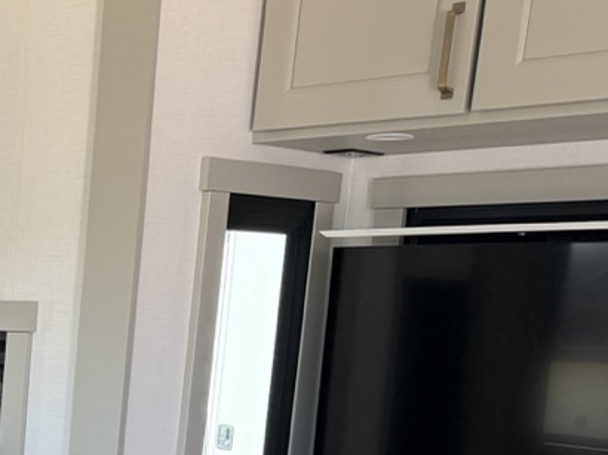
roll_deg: -1.1
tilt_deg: -13.2
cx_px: -267
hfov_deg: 22.1
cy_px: 582
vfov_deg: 18.3
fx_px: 1317
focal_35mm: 75
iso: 160
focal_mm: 6.76
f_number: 1.78
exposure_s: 1/156
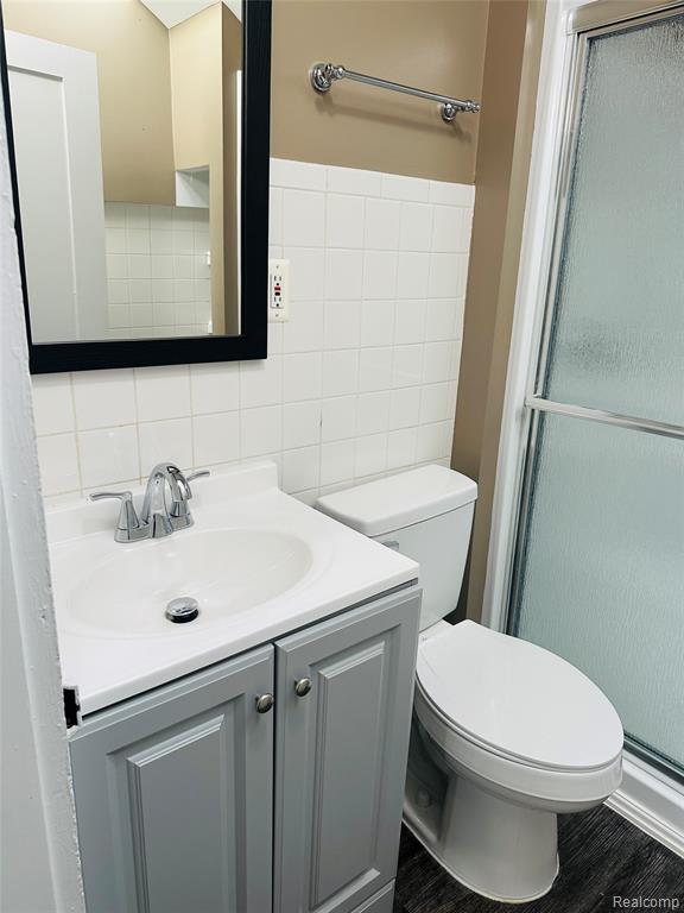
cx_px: 342
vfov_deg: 71.6
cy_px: 456
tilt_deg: -15.1
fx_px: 632
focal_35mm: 24
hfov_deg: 56.8
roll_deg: -1.8
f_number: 1.78
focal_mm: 6.86
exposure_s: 1/120
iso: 160
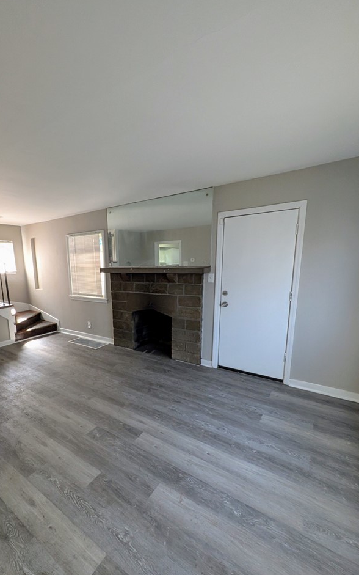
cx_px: 134
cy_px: 307
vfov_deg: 101.3
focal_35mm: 15
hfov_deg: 73.5
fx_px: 235
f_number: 2.2
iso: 299
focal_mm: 1.54
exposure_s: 1/31.8
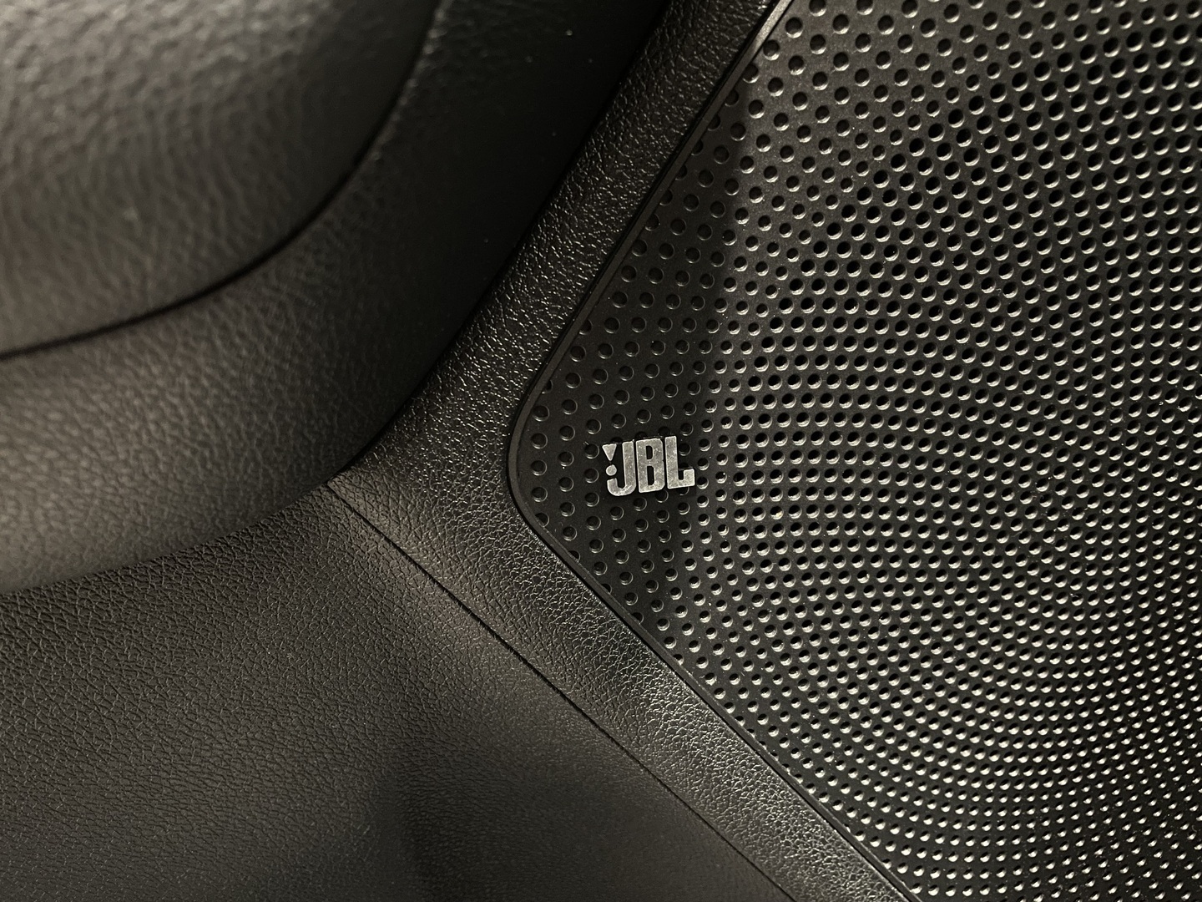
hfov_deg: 67.3
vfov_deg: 53.1
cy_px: 451
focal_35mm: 26
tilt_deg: -29.2
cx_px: 601
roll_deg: +1.2
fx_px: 903
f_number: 1.6
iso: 640
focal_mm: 4.2
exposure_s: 1/14
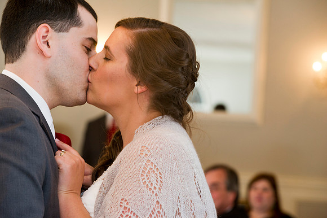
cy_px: 109
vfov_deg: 9.1
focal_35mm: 150
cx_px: 164
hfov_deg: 13.7
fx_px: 1362
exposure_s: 1/60
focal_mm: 150
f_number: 5.6
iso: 800
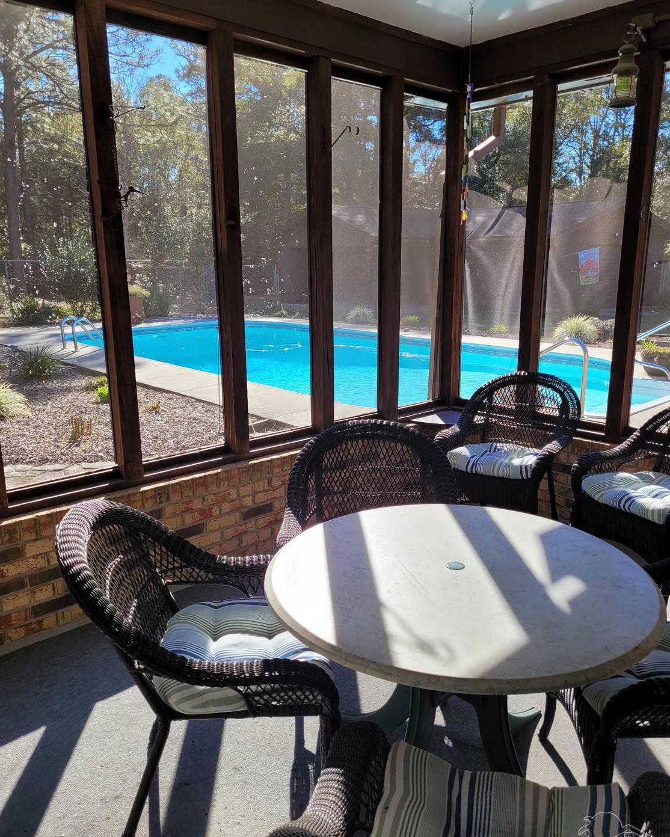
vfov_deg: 62.2
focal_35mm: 28
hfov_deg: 51.5
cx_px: 340
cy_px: 415
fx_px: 694
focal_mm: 5.4
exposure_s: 1/609
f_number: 1.8
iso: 40
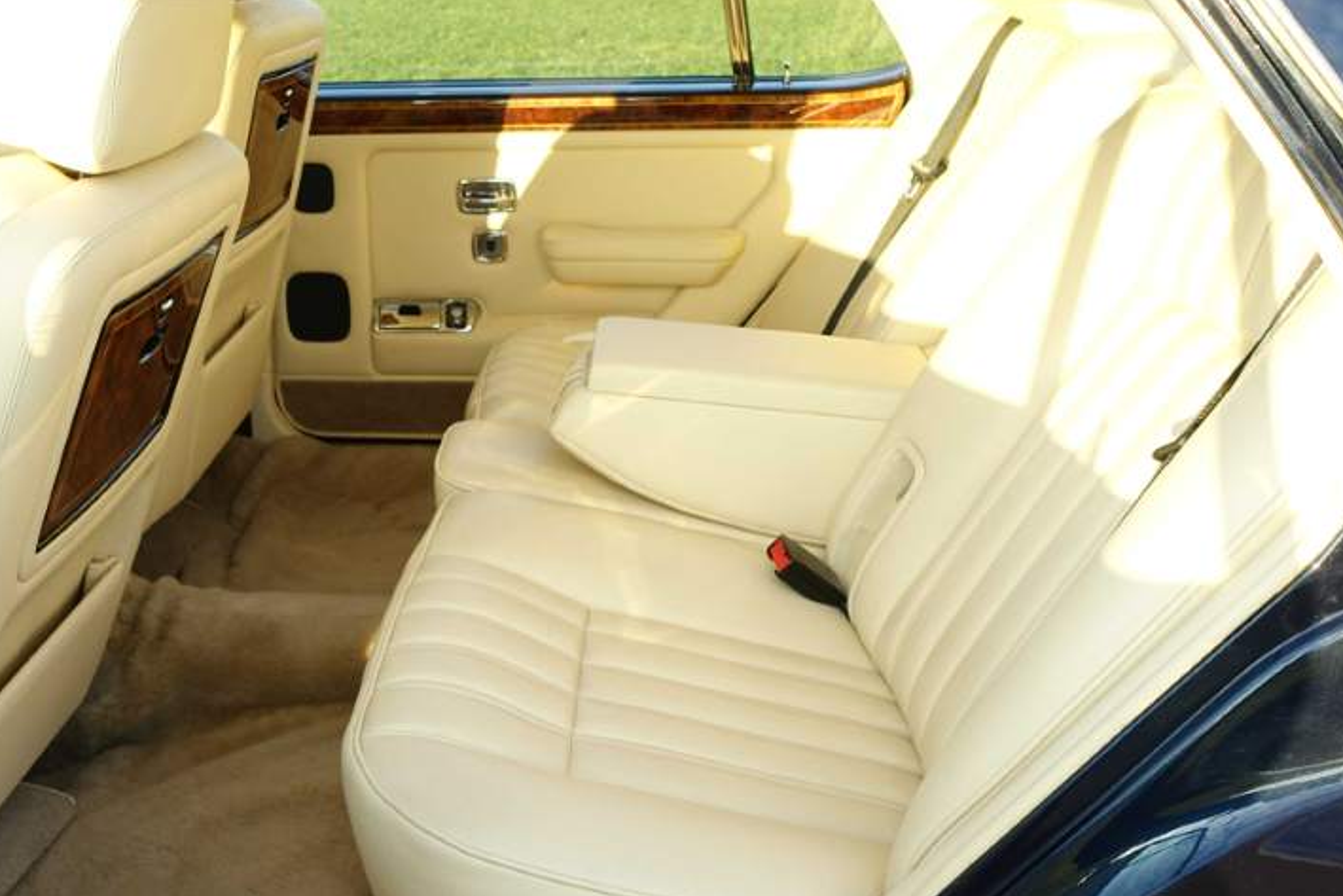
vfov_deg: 34.2
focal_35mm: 39
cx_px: 441
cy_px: 419
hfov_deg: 48.7
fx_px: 1455
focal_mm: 8.85
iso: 125
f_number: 4
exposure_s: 1/80
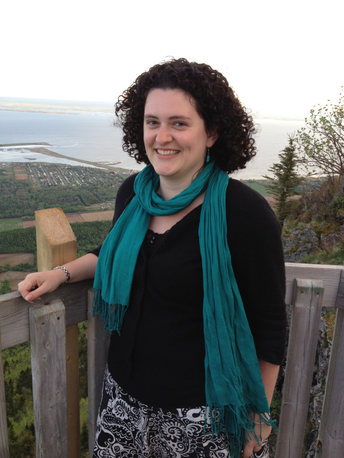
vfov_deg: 52.6
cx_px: 172
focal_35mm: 35
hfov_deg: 40.7
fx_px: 464
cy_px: 229
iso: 80
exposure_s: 1/120
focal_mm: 4.28
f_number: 2.4
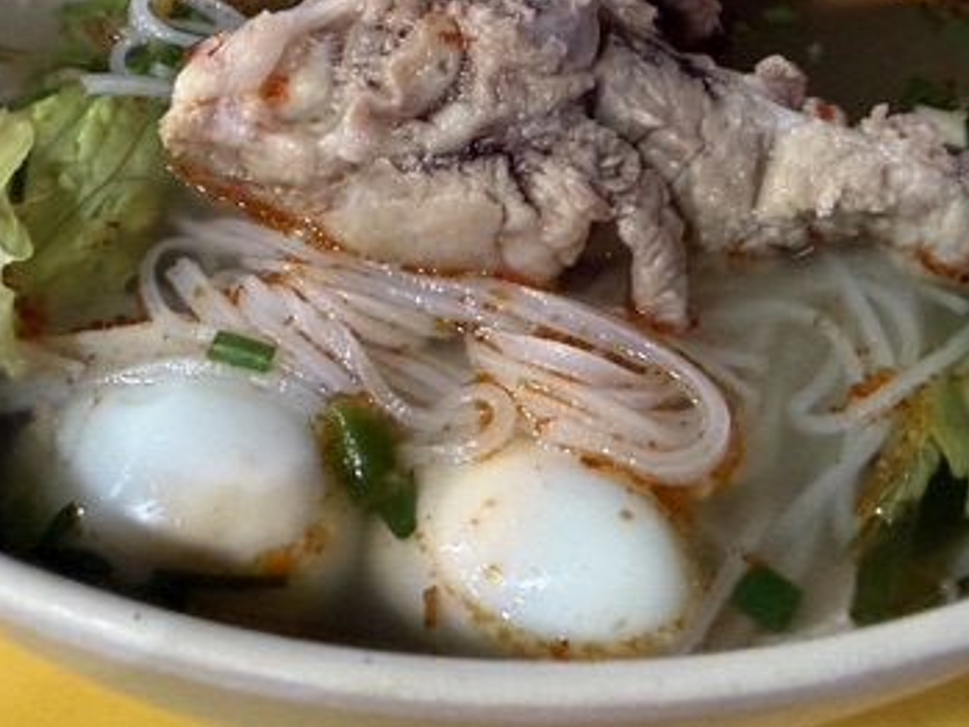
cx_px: 525
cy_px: -47
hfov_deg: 34.9
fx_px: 1540
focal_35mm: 55
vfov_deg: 24.9
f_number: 2.2
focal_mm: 2.22
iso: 500
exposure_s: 1/50
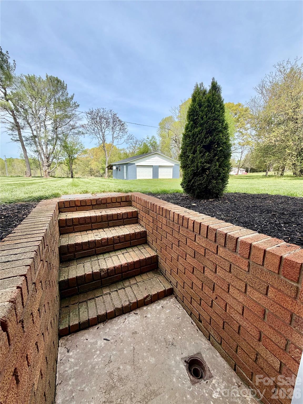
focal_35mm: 14
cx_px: 152
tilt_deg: -11.3
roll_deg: -0.5
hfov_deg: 85.7
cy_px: 202
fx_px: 163
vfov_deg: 102.1
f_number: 2.2
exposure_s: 1/770
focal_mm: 2.22
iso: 25
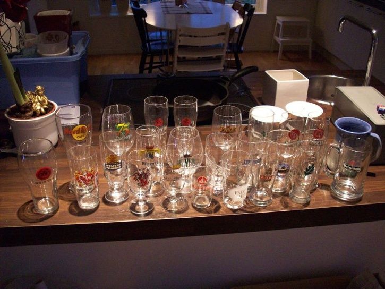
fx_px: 412
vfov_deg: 38.7
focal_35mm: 37
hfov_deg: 50.1
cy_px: 144
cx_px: 192
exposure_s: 1/8
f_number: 2.8
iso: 200
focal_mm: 6.2
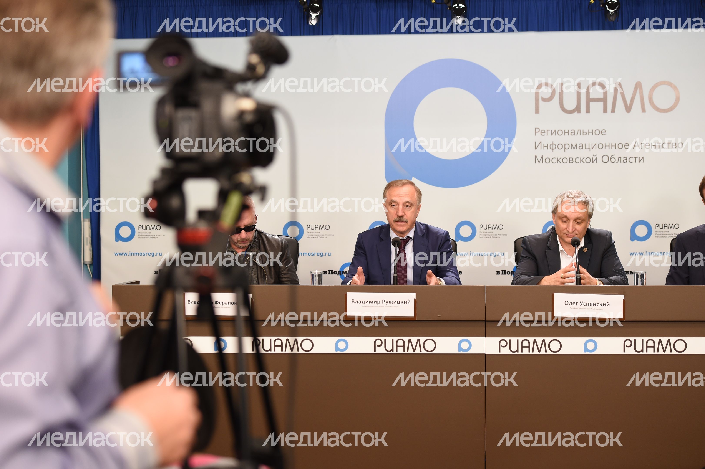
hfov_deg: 28.9
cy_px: 234
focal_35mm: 70
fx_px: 1370
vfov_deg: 19.4
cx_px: 352
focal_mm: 70
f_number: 3.5
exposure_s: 1/160
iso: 1250
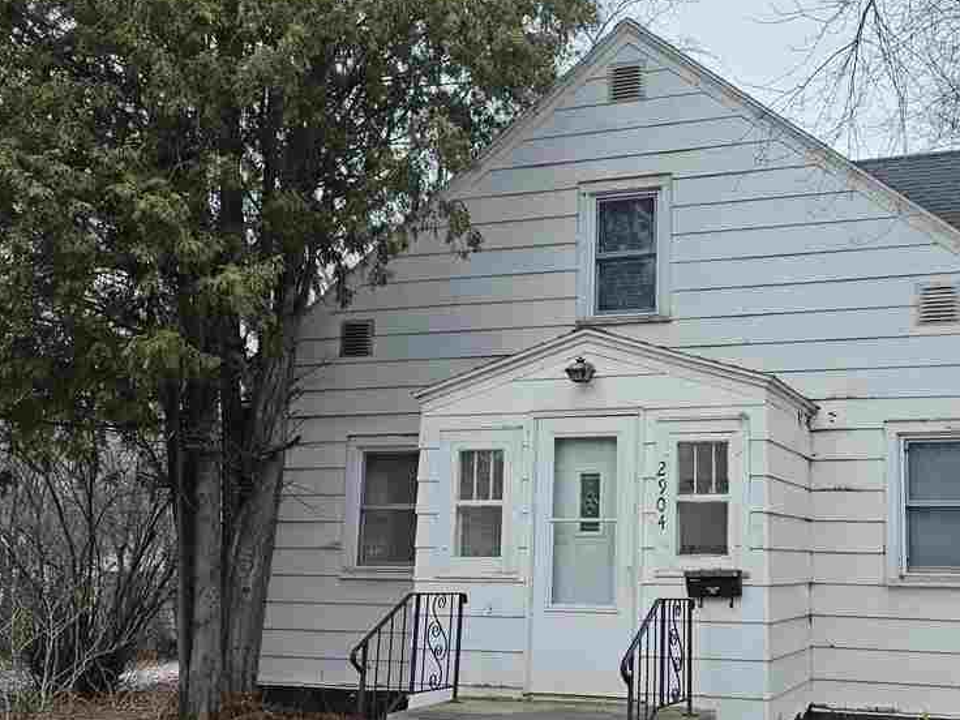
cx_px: 659
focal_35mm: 40
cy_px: 420
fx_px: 1109
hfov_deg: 45.9
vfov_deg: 35.9
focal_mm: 6.3
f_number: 1.7
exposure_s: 1/180
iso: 64
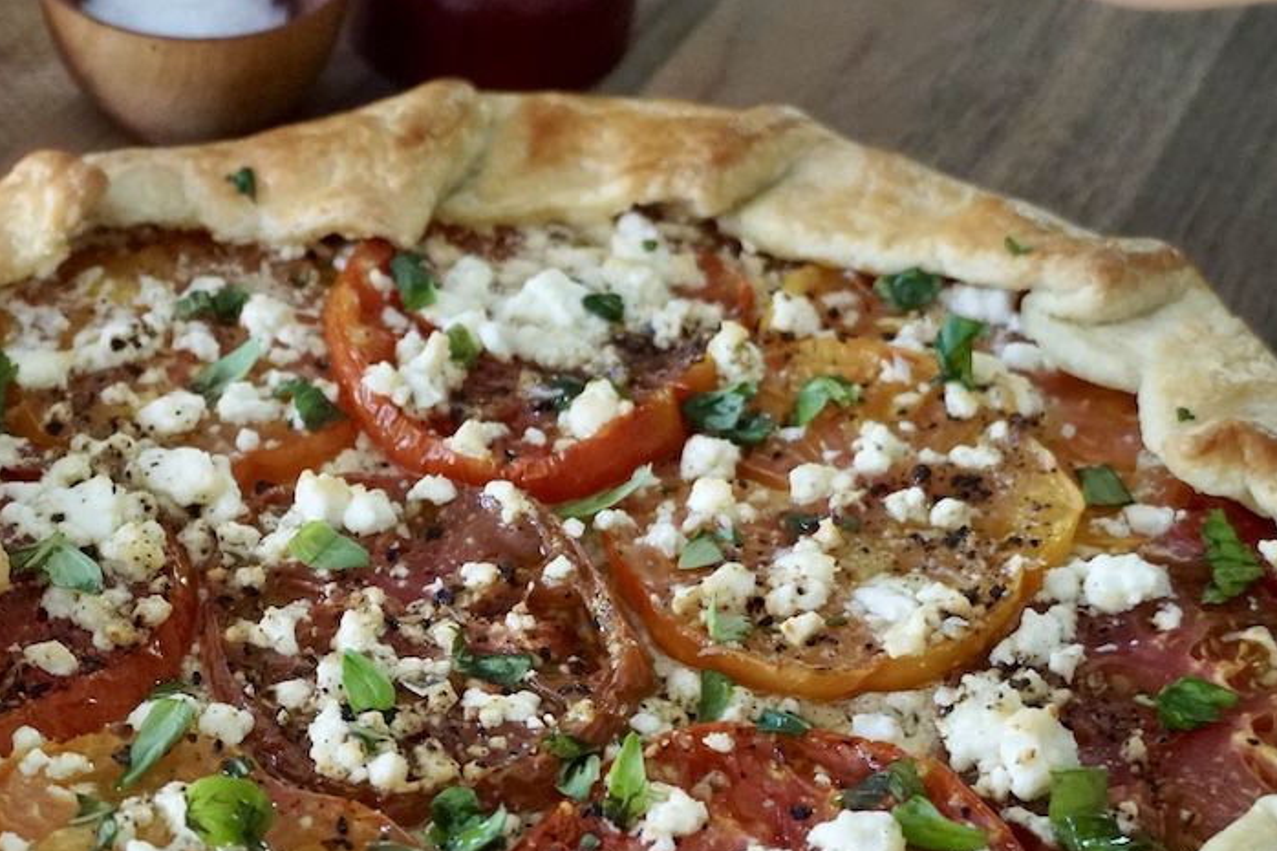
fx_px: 2731
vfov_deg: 17.6
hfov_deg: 26.0
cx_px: 346
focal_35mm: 77
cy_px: 645
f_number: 4.5
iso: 4000
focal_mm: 28
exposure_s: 1/160
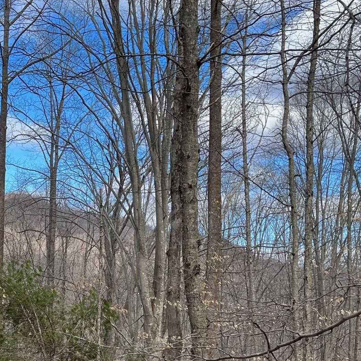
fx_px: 673
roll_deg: -0.8
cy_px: 284
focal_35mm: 57
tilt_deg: +1.8
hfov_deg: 29.3
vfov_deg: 29.4
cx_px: 65
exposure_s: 1/871
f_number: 1.6
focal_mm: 5.1
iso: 50
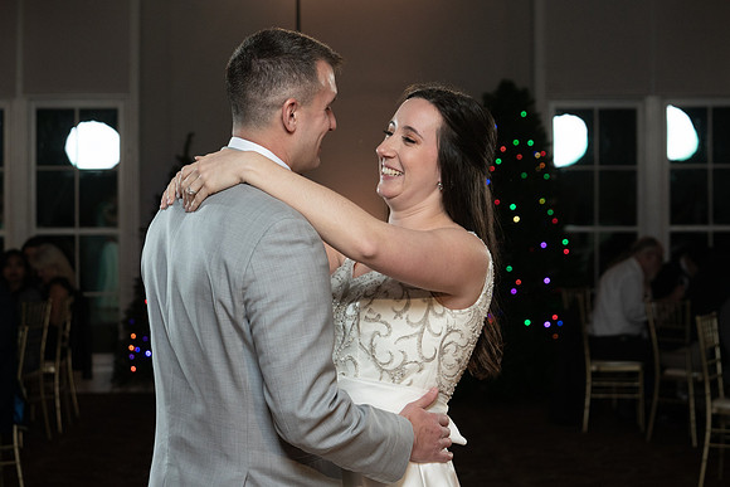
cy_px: 259
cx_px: 399
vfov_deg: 17.5
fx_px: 1584
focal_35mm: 78
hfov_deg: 25.9
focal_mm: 70
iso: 2000
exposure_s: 1/200
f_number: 5.6
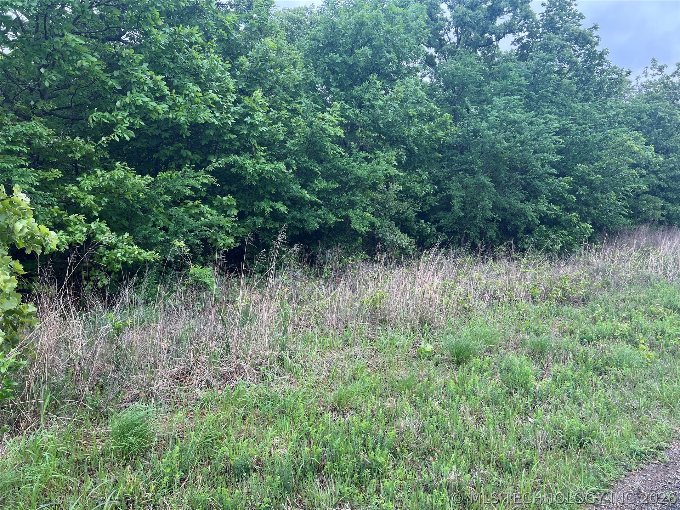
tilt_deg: -5.8
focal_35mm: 26
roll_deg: -0.5
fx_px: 511
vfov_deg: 53.1
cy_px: 255
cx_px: 340
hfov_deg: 67.3
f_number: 1.5
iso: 50
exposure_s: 1/316
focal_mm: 5.7
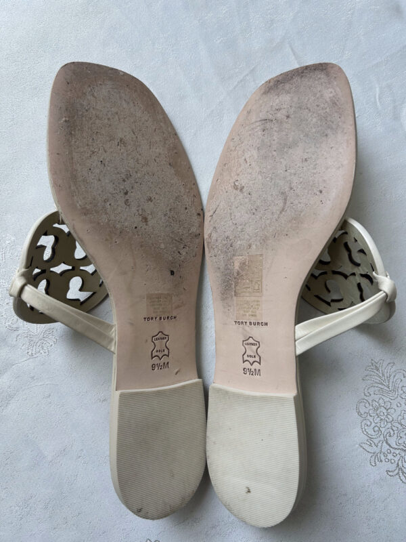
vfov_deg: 67.3
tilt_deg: -86.9
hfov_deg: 53.1
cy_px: 271
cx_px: 203
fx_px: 407
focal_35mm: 26
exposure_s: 1/159
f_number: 1.5
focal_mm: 5.7
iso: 40
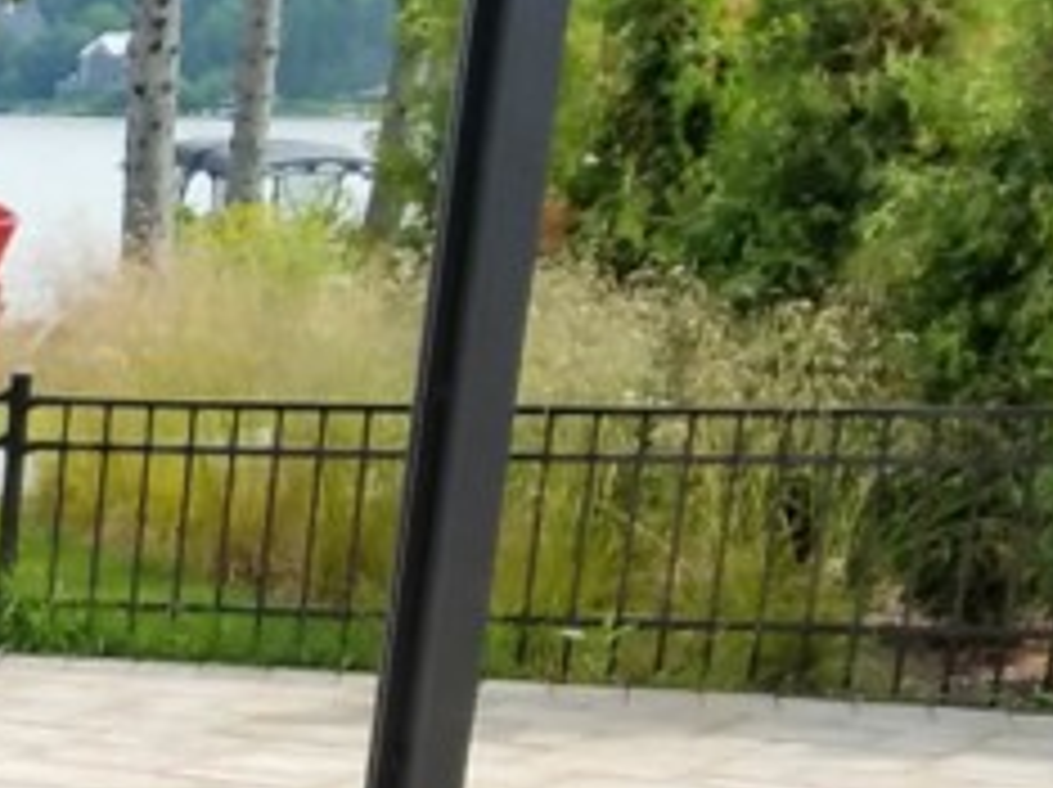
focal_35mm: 114
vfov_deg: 12.4
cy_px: 1139
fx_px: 3464
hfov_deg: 14.0
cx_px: -1184
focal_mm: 4.2
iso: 50
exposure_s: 1/808
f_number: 1.7
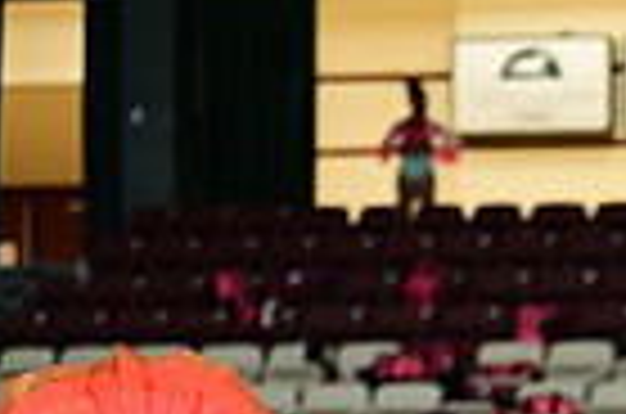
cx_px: 1220
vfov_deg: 4.6
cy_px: 828
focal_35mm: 293
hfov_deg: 6.8
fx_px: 5083
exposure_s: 1/1000
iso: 6400
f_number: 3.2
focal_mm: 70
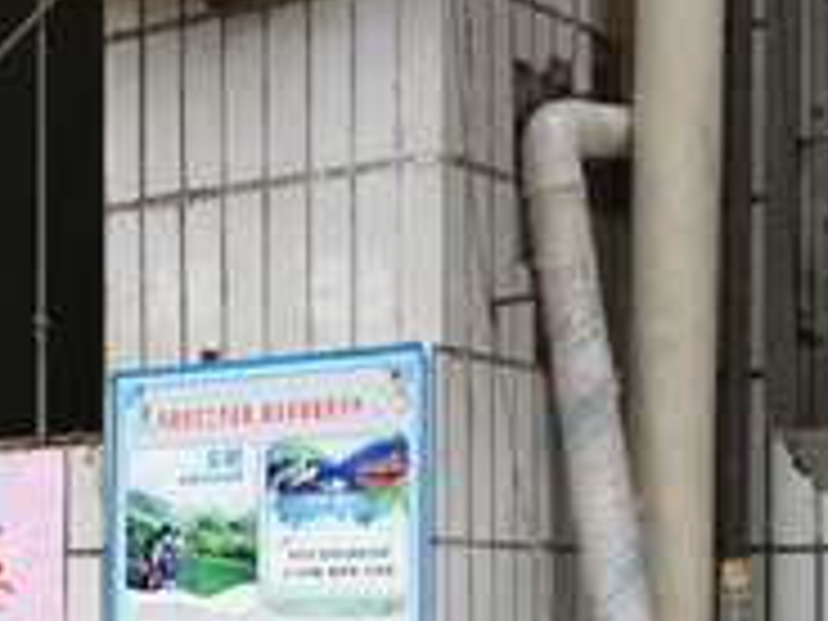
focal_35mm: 94
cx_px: -328
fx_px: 2248
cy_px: 630
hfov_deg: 18.9
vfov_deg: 15.4
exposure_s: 1/50
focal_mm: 3.88
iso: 100
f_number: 1.8
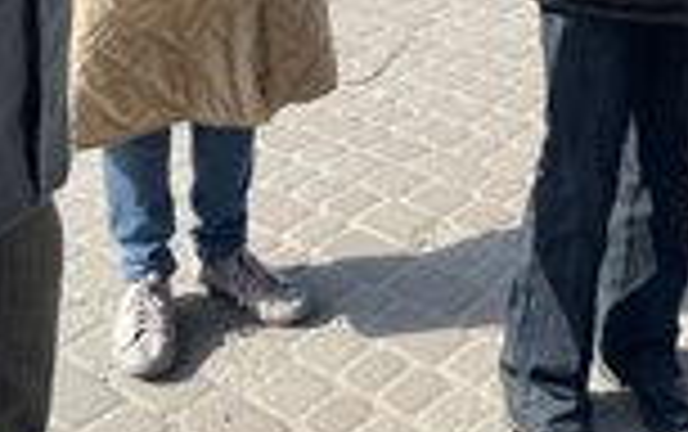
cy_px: -126
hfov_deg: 28.4
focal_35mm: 72
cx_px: 450
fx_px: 1352
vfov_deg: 17.1
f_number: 1.6
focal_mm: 4.2
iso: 32
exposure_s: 1/1689
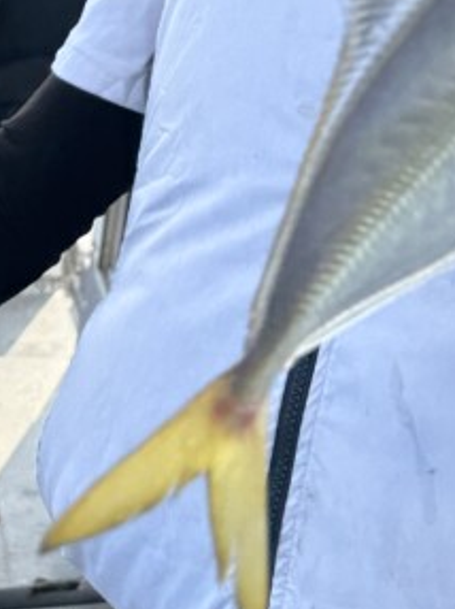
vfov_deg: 20.2
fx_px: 1474
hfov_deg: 17.3
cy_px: -287
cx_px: 415
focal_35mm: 84
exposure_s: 1/2959
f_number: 1.78
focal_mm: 6.76
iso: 80
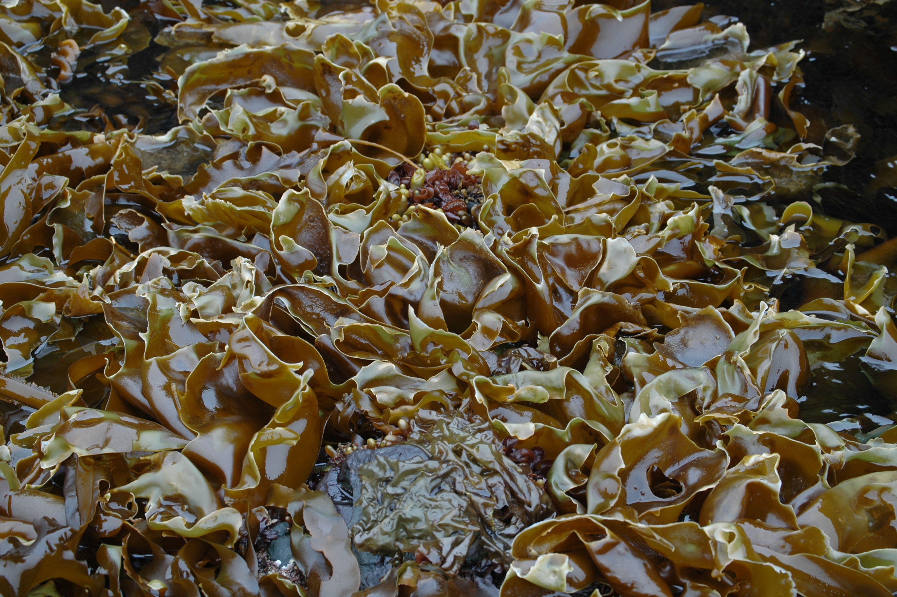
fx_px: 2054
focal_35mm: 82
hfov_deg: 24.6
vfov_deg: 16.5
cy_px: 298
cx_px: 448
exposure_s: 1/125
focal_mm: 55
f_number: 5.6
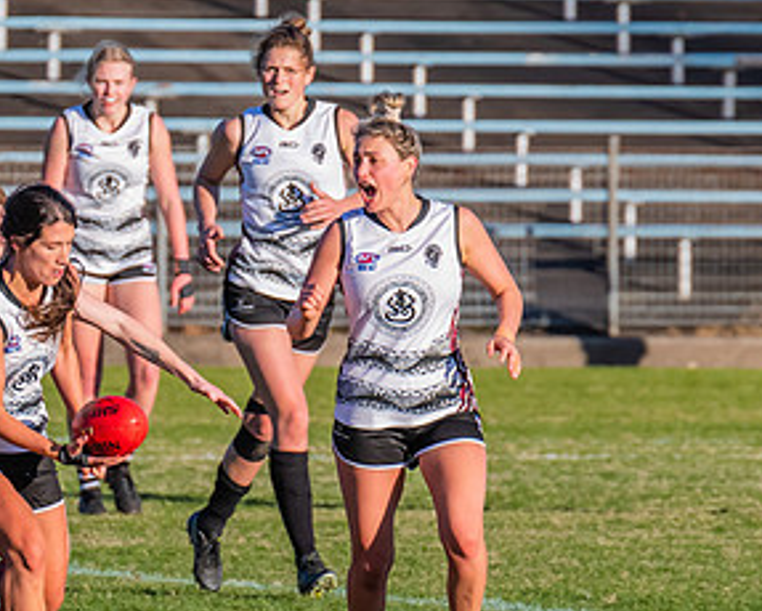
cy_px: 471
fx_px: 29270
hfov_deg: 1.5
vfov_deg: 1.2
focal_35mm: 1297
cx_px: 27
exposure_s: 1/1250
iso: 800
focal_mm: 420
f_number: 8
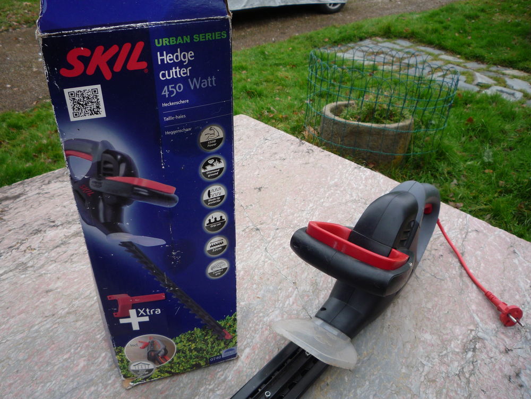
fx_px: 460
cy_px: 200
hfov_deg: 60.0
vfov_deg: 46.8
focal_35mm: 30
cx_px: 266
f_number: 3.3
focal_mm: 5.2
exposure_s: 1/80
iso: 100
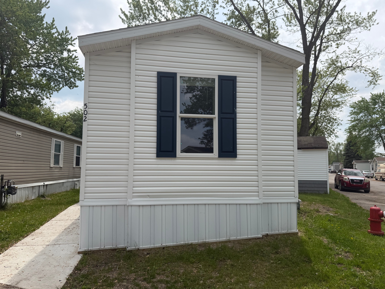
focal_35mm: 24
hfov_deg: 71.6
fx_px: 267
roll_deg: +0.4
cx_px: 192
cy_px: 144
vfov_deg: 56.8
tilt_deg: +4.7
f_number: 1.78
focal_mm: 6.76
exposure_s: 1/4405
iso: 80
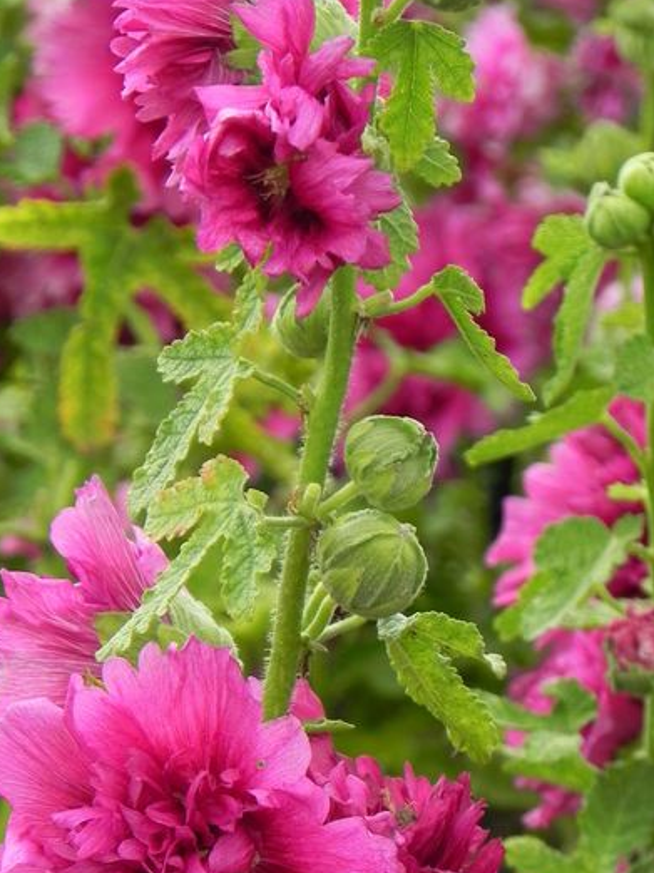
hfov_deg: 3.3
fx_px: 11244
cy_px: 624
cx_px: 196
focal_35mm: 446
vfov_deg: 4.4
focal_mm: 51.8
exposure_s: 1/160
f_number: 5
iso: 160
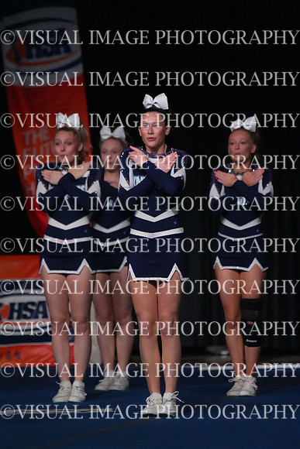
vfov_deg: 6.1
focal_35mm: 340
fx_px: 4247
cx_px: 150
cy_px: 224
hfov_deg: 4.0
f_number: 5.6
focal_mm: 340
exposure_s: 1/1250
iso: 16000
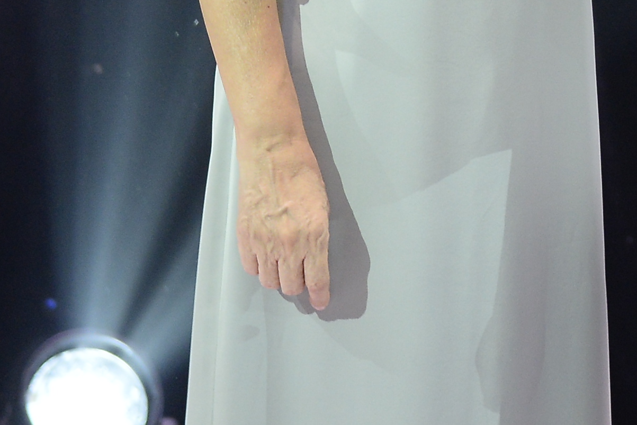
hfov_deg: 5.8
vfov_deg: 3.9
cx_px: 964
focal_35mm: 350
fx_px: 6195
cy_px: -609
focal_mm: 70
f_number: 4.5
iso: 1250
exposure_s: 1/250
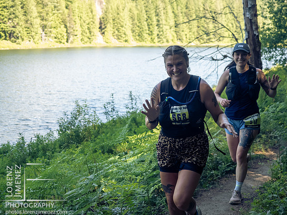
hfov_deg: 32.7
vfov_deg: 24.8
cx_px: 145
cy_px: 109
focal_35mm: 59
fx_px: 489
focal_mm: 29
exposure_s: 1/1000
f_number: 2.8
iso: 1600
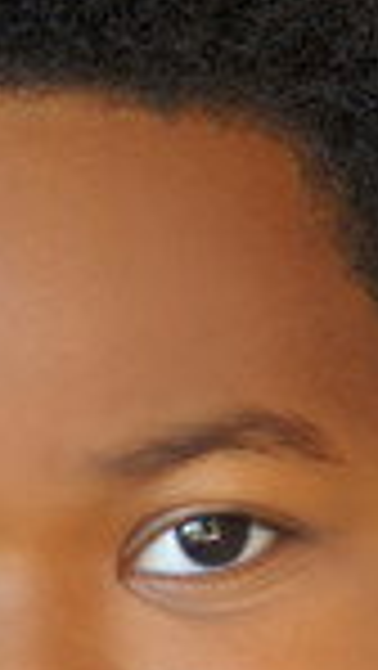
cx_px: 90
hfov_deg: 1.9
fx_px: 11359
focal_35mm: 639
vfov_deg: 3.4
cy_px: 666
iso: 320
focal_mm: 135
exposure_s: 1/250
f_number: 2
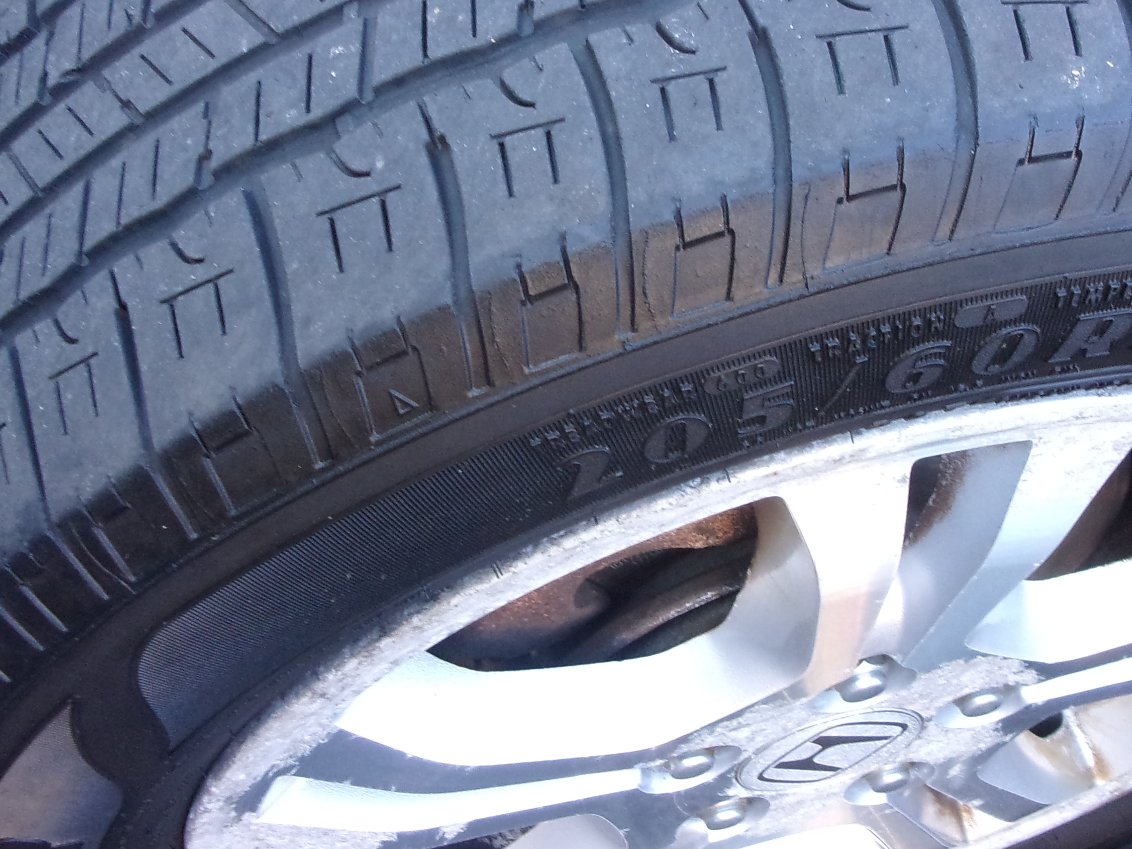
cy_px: 356
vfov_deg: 31.5
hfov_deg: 41.0
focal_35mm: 46
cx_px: 697
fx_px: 1504
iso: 199
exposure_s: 1/34
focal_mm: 5.1
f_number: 3.9
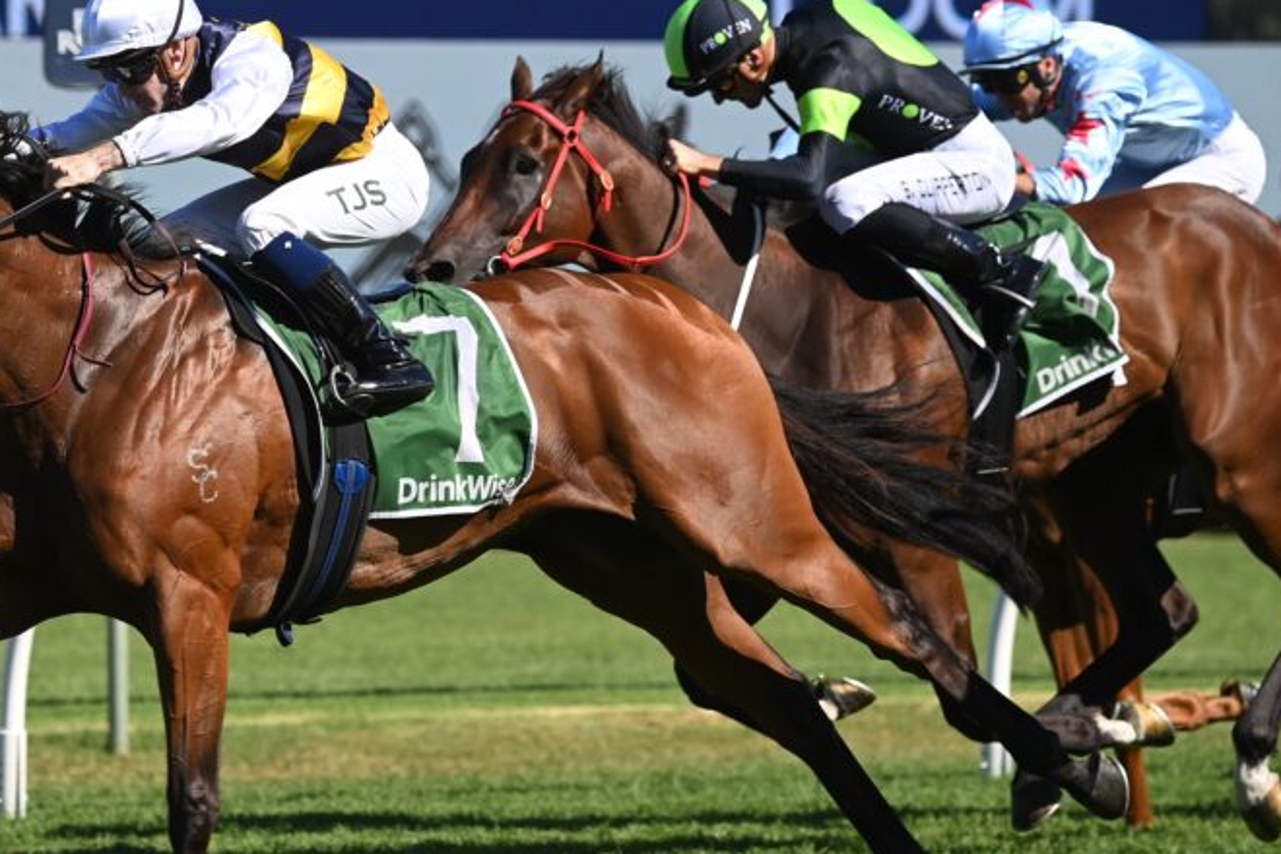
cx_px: 330
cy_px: 407
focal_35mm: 357
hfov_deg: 5.8
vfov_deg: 3.9
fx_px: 12702
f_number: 5.3
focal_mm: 230
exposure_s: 1/2000
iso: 400
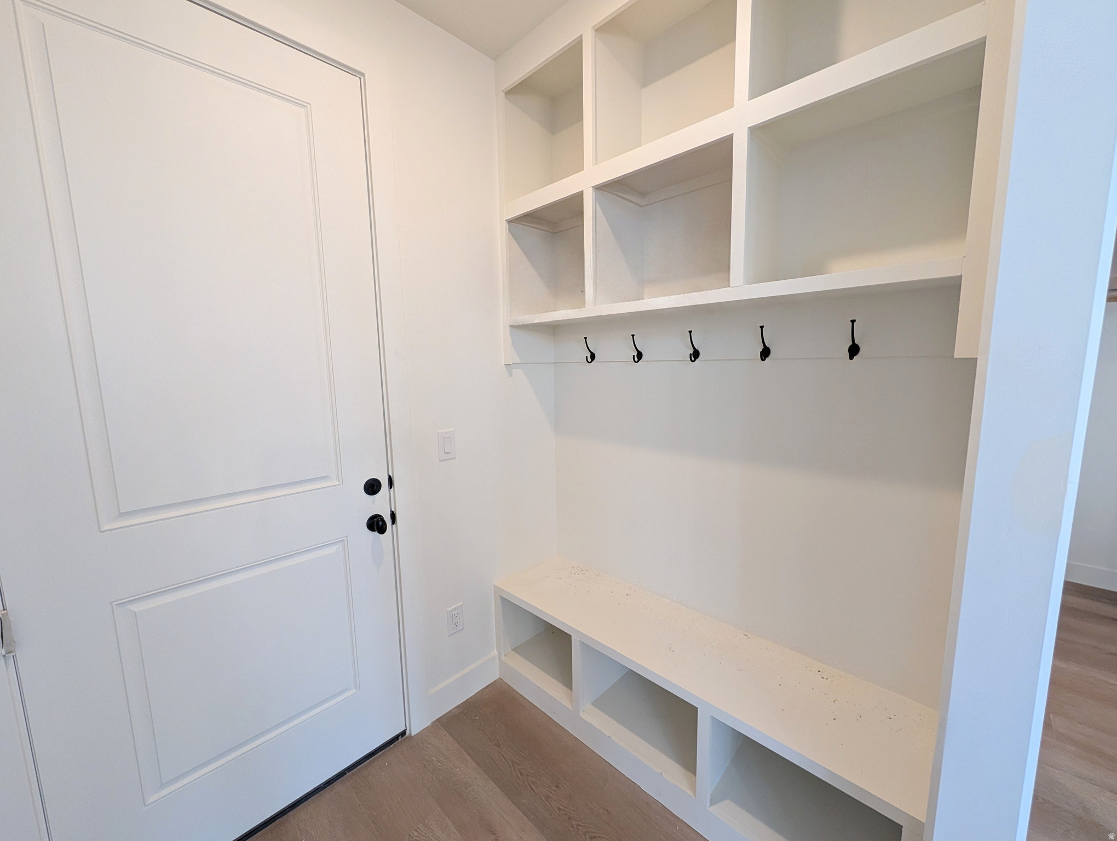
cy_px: 420
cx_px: 558
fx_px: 388
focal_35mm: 12
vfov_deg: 94.6
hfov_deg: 110.5
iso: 184
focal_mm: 2.02
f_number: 1.7
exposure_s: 1/120
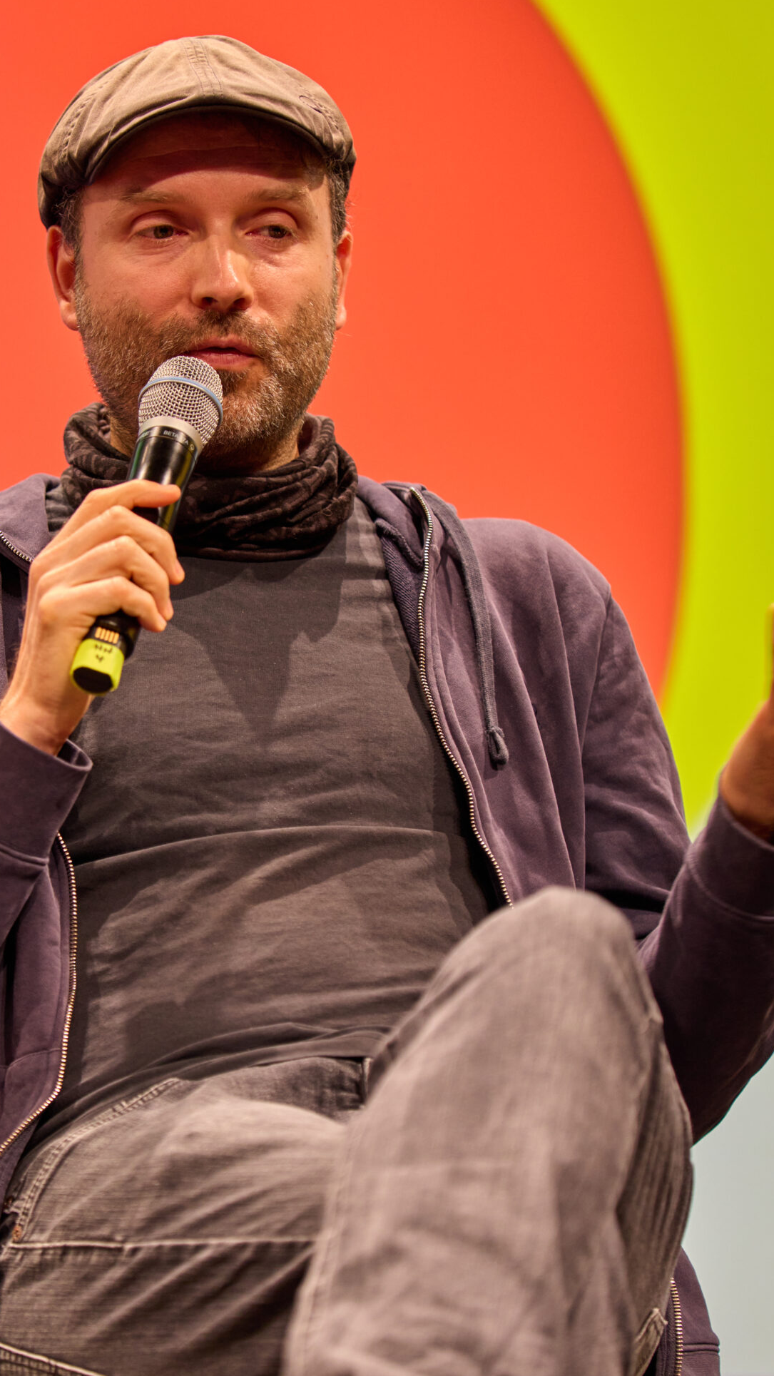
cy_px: 733
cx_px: 198
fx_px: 10144
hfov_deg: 4.4
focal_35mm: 278
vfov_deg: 7.8
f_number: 2.8
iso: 1600
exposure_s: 1/200
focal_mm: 200
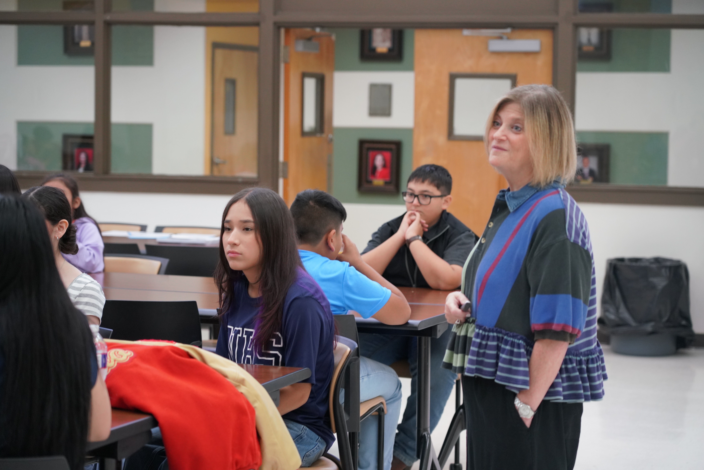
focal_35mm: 86
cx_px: 352
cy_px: 235
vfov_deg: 15.9
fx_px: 1682
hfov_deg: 23.6
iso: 2500
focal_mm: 86
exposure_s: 1/160
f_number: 4
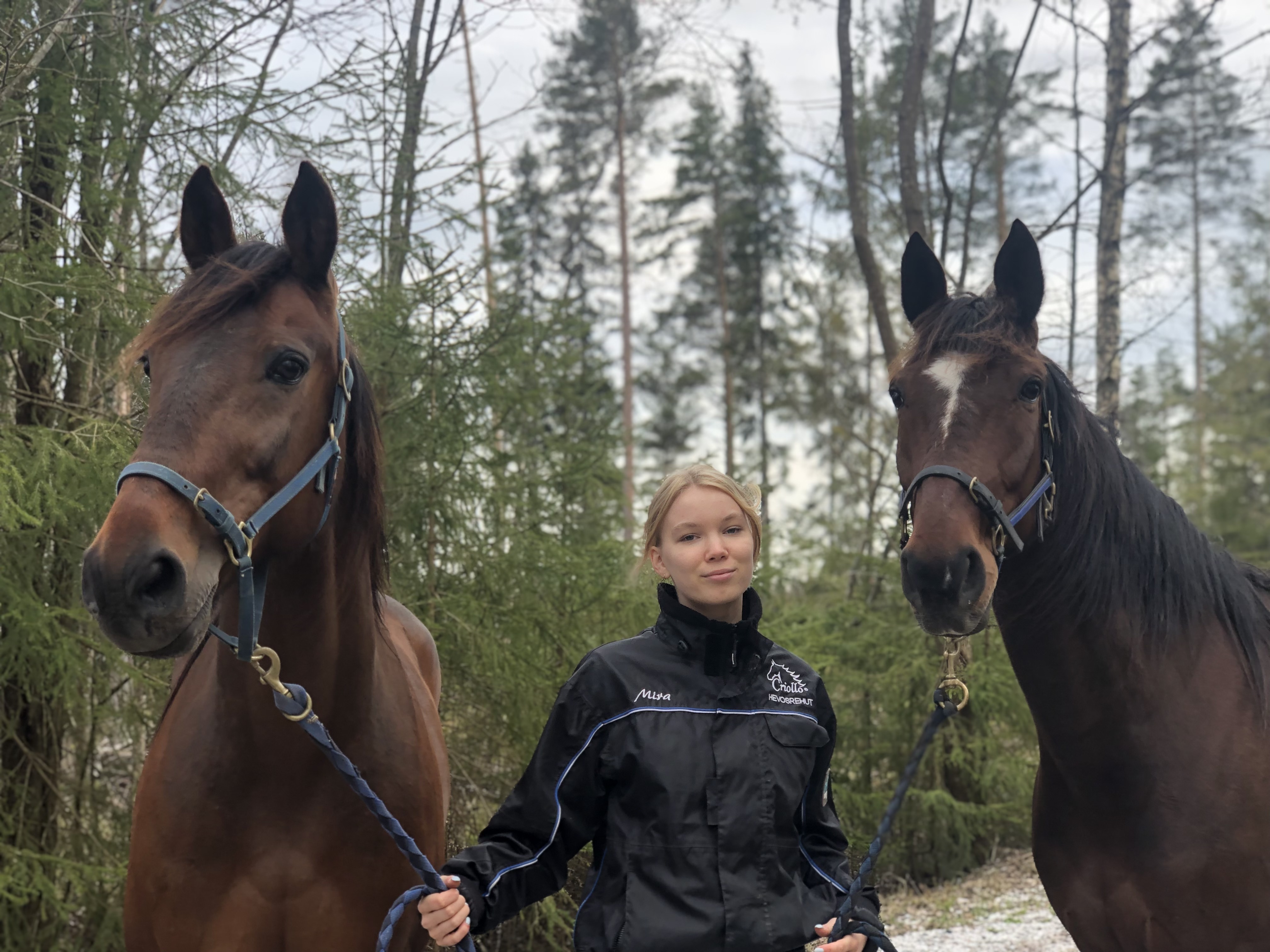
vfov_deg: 28.0
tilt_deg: +6.4
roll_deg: -0.2
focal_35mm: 52
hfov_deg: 36.8
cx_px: 635
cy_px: 476
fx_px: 1908
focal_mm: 6
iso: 16
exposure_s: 1/154
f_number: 2.4
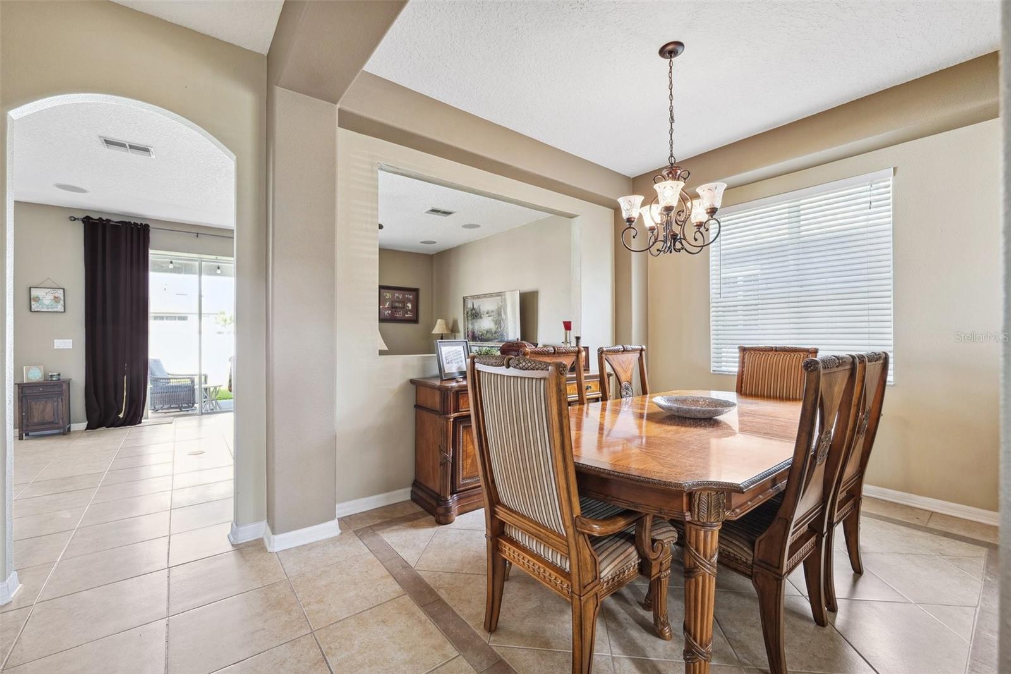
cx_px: 506
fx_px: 393
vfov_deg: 81.2
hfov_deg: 104.3
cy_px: 337
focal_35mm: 14
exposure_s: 1/10
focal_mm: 14
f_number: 8
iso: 400
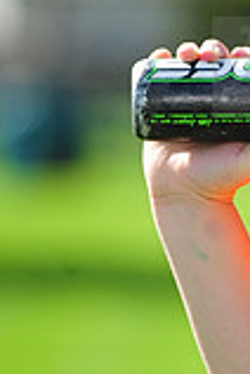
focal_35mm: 729
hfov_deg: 1.9
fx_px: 7593
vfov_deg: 2.8
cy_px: 47
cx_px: 608
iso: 200
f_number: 4.5
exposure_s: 1/640
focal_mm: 200
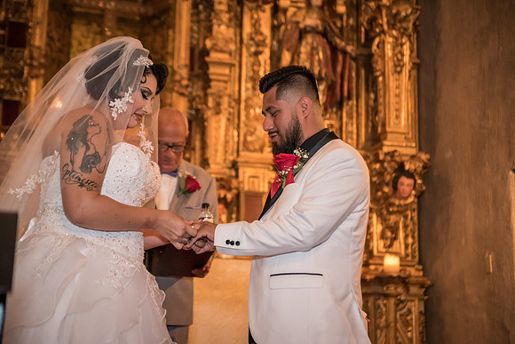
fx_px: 930
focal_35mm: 65
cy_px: 172
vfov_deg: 20.9
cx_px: 258
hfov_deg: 31.0
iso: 4000
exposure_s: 1/80
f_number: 2.8
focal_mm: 65
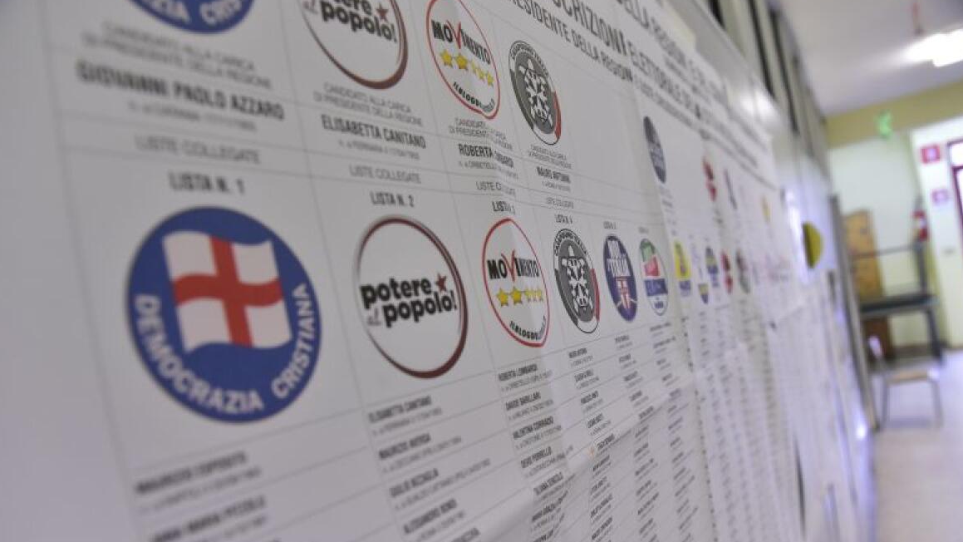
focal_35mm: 26
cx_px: 481
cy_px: 321
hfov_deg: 71.9
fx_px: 664
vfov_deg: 44.2
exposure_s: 1/125
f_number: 4
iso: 4000
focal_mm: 24
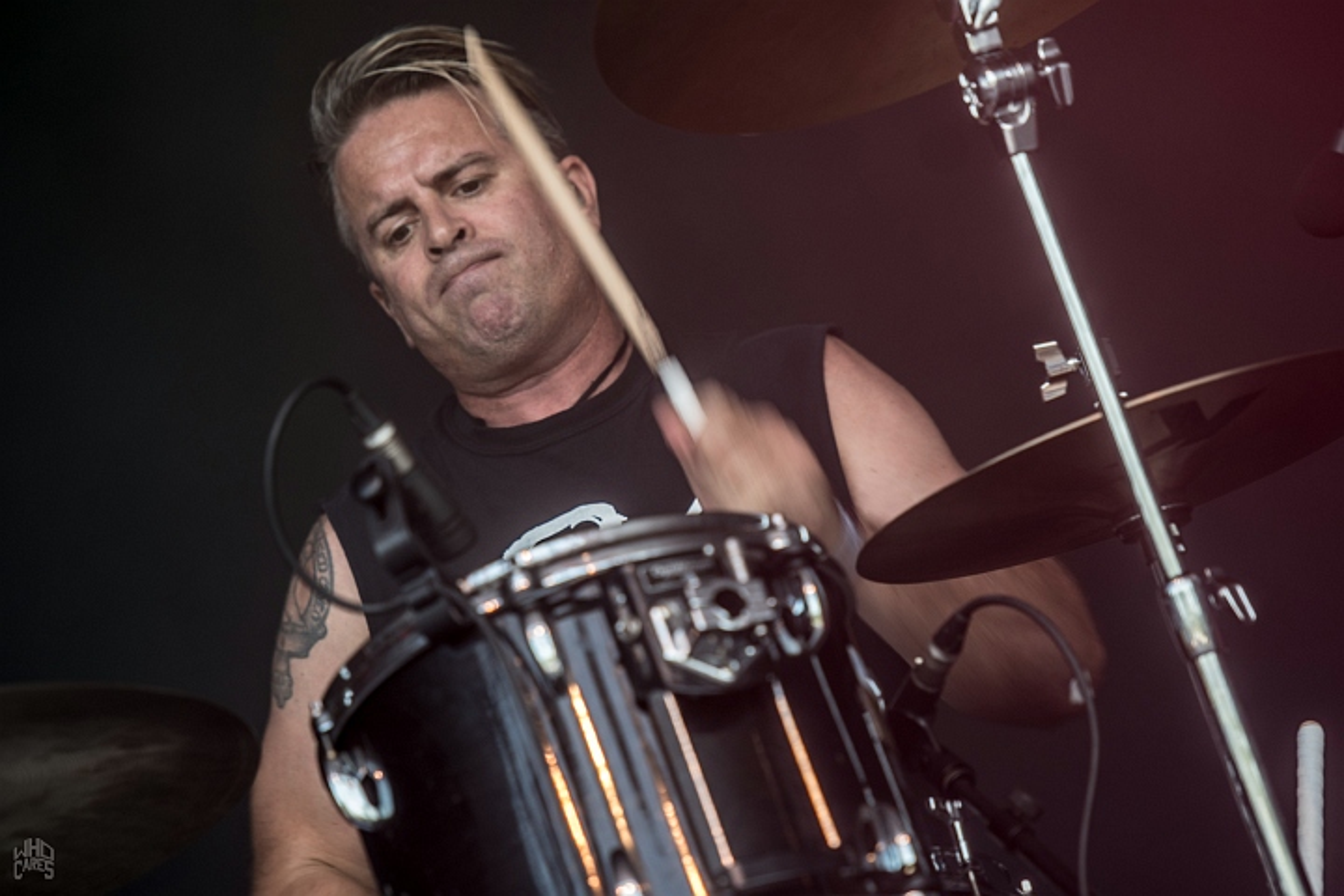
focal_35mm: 248
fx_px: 9239
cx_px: 672
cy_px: 448
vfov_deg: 5.6
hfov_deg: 8.3
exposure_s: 1/100
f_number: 2.8
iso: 100
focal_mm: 165
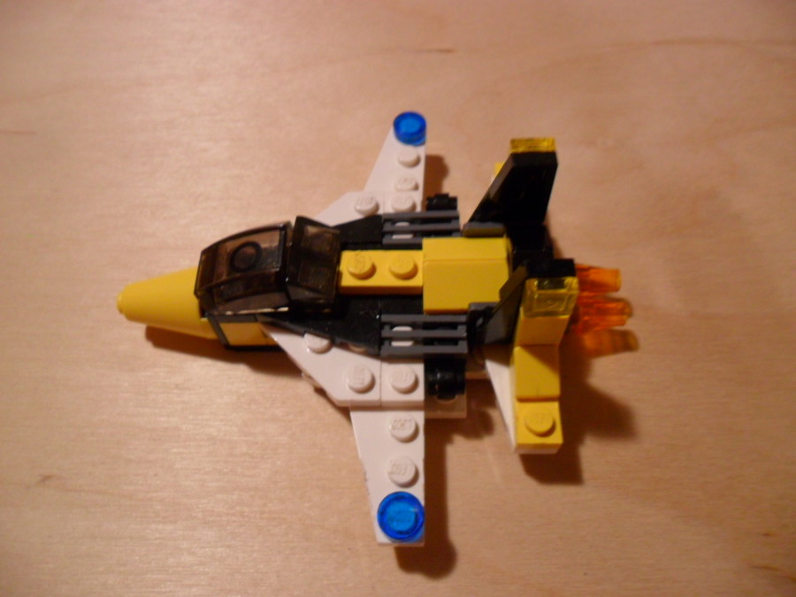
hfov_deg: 65.3
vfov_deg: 51.4
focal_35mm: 27
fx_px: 621
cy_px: 298
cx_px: 398
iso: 200
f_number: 3.5
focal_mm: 4.9
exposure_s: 1/8
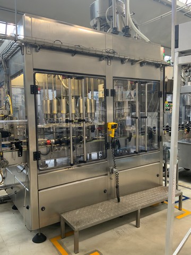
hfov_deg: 48.2
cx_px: 96
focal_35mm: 29
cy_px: 128
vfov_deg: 61.7
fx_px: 213
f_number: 1.8
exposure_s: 1/50
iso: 125
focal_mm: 3
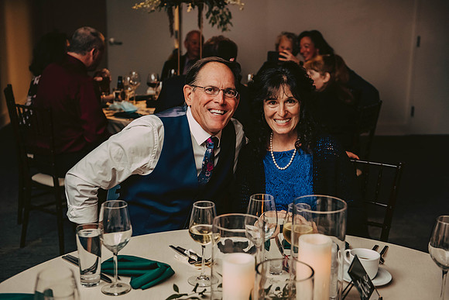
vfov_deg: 26.0
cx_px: 224
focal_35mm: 52
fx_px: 649
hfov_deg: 38.2
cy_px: 150
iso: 2500
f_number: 3.2
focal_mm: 52
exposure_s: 1/200
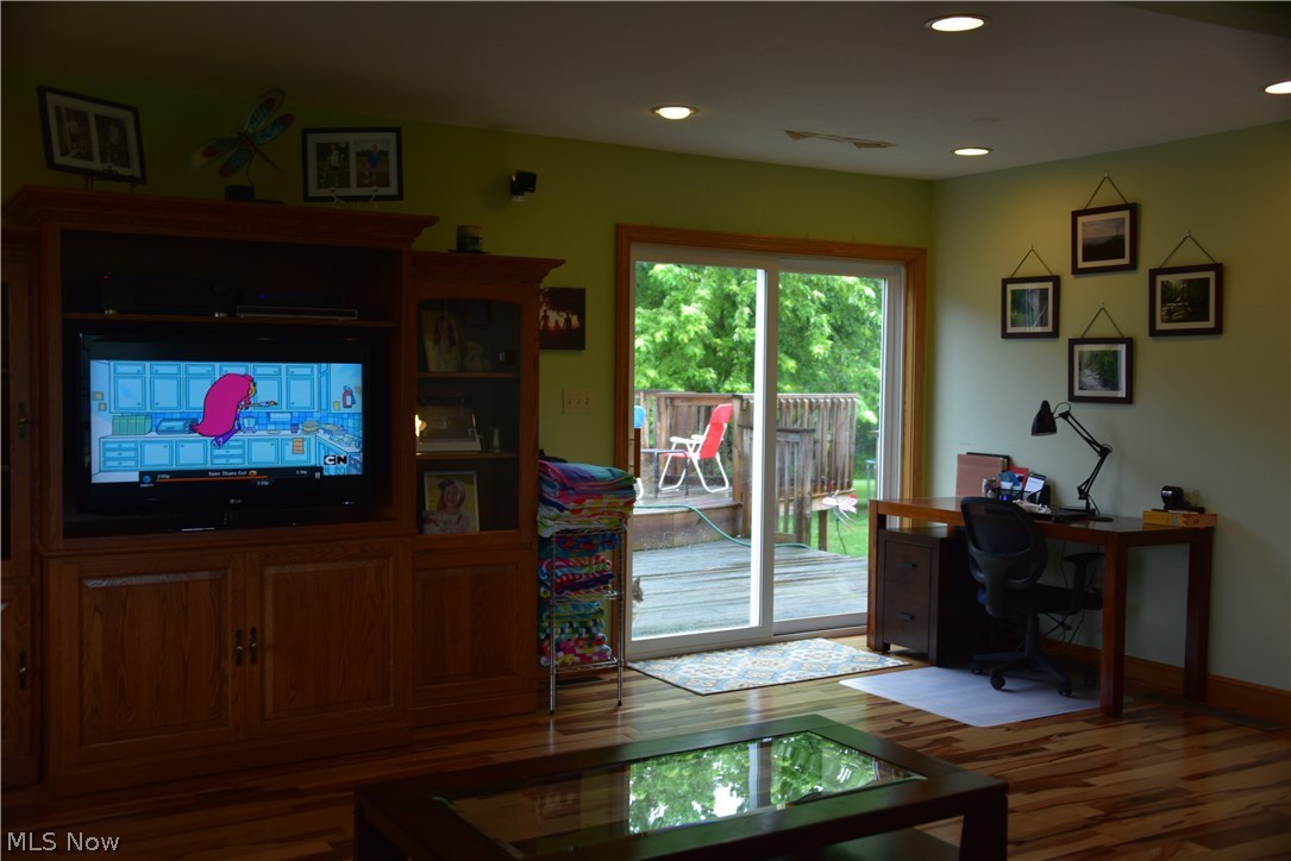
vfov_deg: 36.9
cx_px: 646
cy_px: 430
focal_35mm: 36
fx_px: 1291
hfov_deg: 53.1
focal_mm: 36
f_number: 4
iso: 400
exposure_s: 1/30
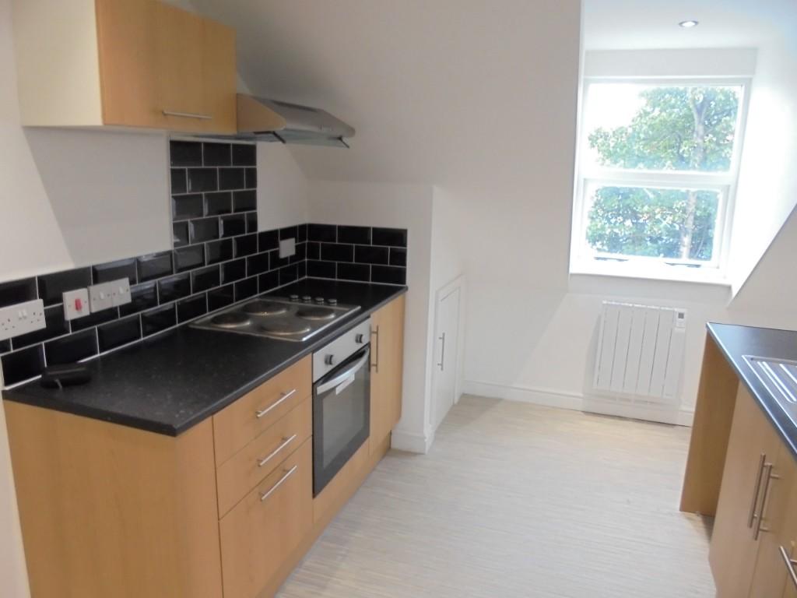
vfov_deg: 53.1
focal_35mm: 26
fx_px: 599
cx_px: 398
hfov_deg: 67.3
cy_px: 299
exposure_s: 1/30
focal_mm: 4.6
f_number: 3.5
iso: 400
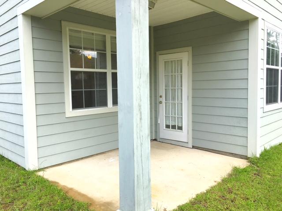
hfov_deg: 61.7
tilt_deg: -3.8
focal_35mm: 29
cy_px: 106
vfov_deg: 48.2
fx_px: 236
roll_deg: +1.2
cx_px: 141
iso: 25
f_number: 2.2
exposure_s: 1/549
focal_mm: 4.15
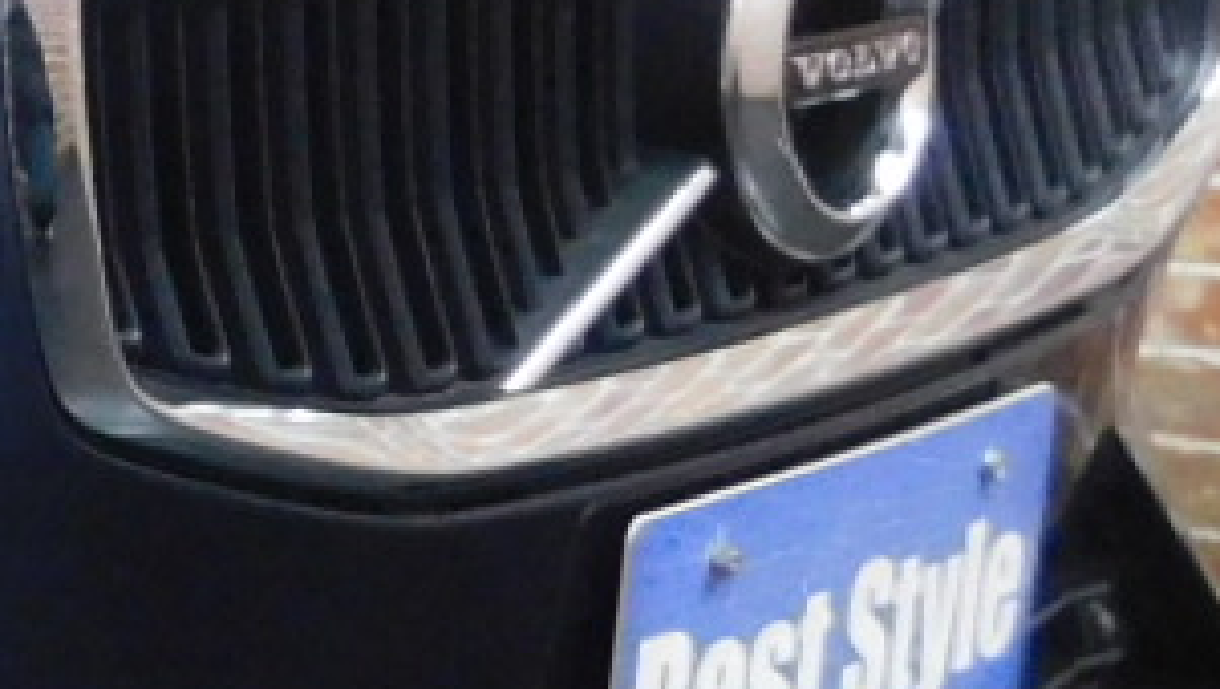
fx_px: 4307
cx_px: -1427
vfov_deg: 9.1
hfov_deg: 13.2
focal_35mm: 133
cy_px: 199
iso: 400
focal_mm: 4
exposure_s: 1/30
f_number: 3
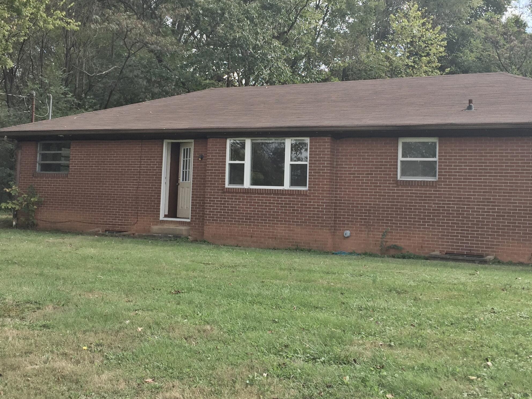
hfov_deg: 42.9
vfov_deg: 32.7
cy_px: 150
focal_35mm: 44
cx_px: 291
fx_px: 676
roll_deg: -2.5
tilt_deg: +5.3
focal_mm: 4.15
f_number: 2.2
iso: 32
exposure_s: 1/842
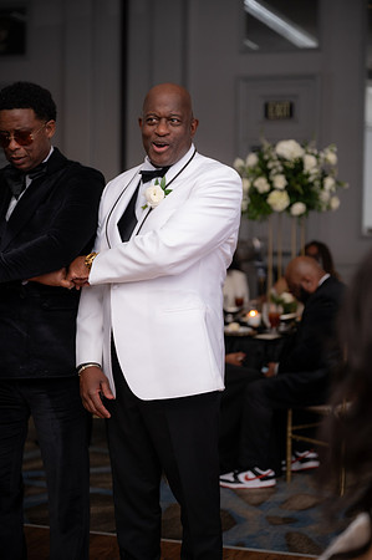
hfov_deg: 19.4
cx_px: 186
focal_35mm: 70
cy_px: 280
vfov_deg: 28.9
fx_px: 1087
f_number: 2.8
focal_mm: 70
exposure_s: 1/250
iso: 1250
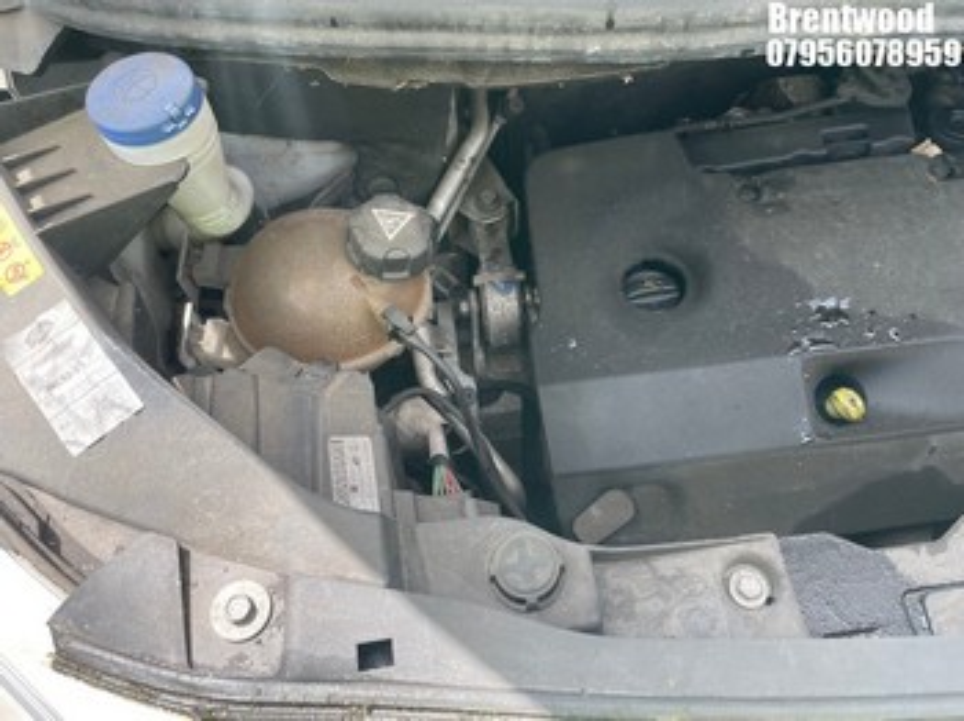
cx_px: 482
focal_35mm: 26
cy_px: 360
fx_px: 724
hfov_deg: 67.3
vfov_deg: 53.0
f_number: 1.6
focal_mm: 4.2
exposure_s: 1/545
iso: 32
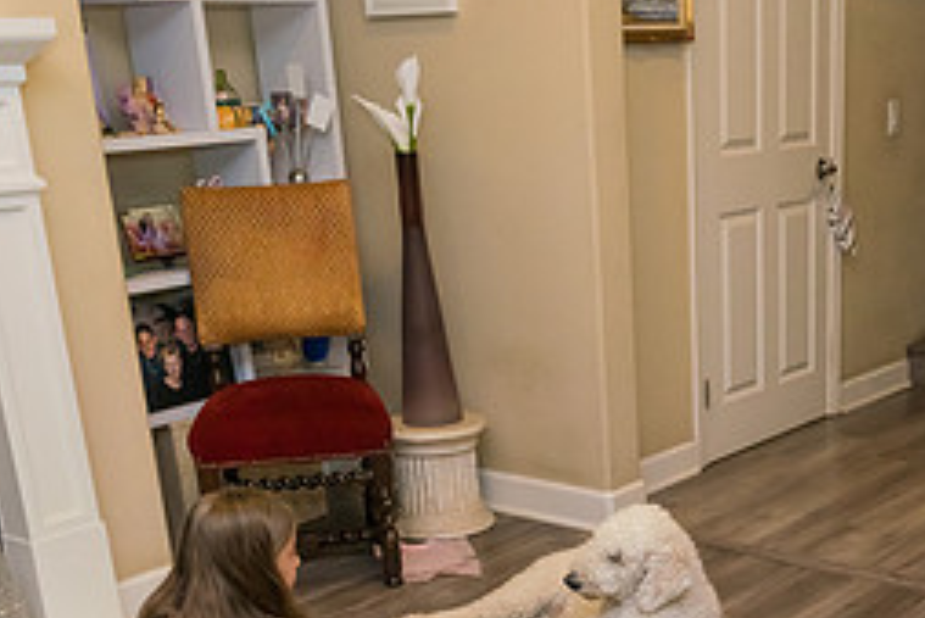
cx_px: 709
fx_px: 1414
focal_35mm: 55
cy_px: 660
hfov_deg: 35.3
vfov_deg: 23.3
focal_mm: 24
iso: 6400
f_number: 4.5
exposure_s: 1/250
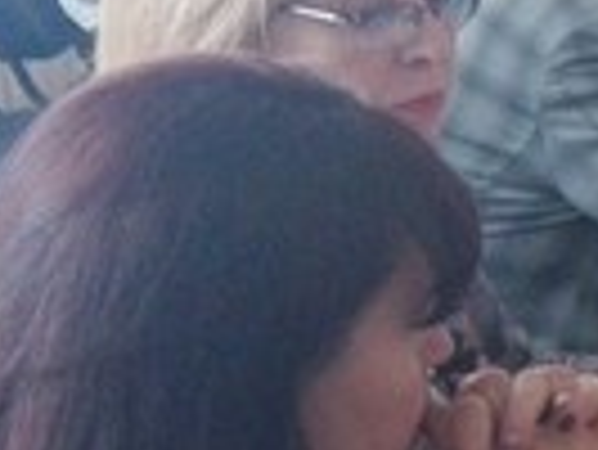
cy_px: 200
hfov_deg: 11.1
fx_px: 2455
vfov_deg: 10.5
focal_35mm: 142
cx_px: 1533
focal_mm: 3.68
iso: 330
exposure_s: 1/30
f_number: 2
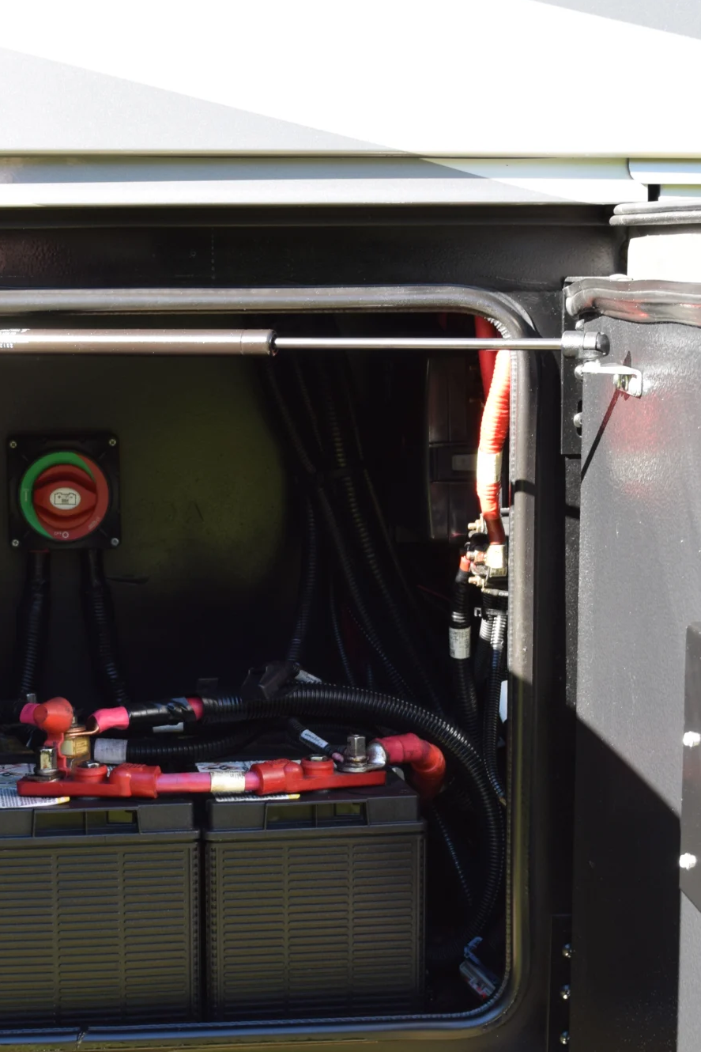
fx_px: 2276
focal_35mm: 78
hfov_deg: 17.5
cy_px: 635
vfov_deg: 25.9
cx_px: 260
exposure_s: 1/160
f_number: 6.3
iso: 400
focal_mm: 27
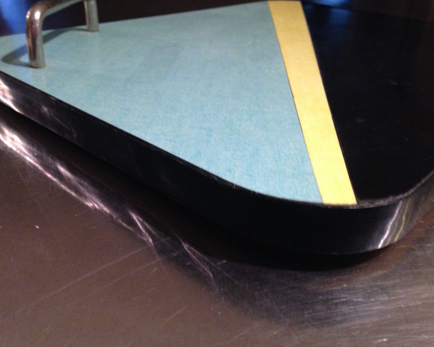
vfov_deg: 42.2
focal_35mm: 35
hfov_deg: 51.5
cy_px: 171
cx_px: 208
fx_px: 450
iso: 400
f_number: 2.4
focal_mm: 4.12
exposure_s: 1/17
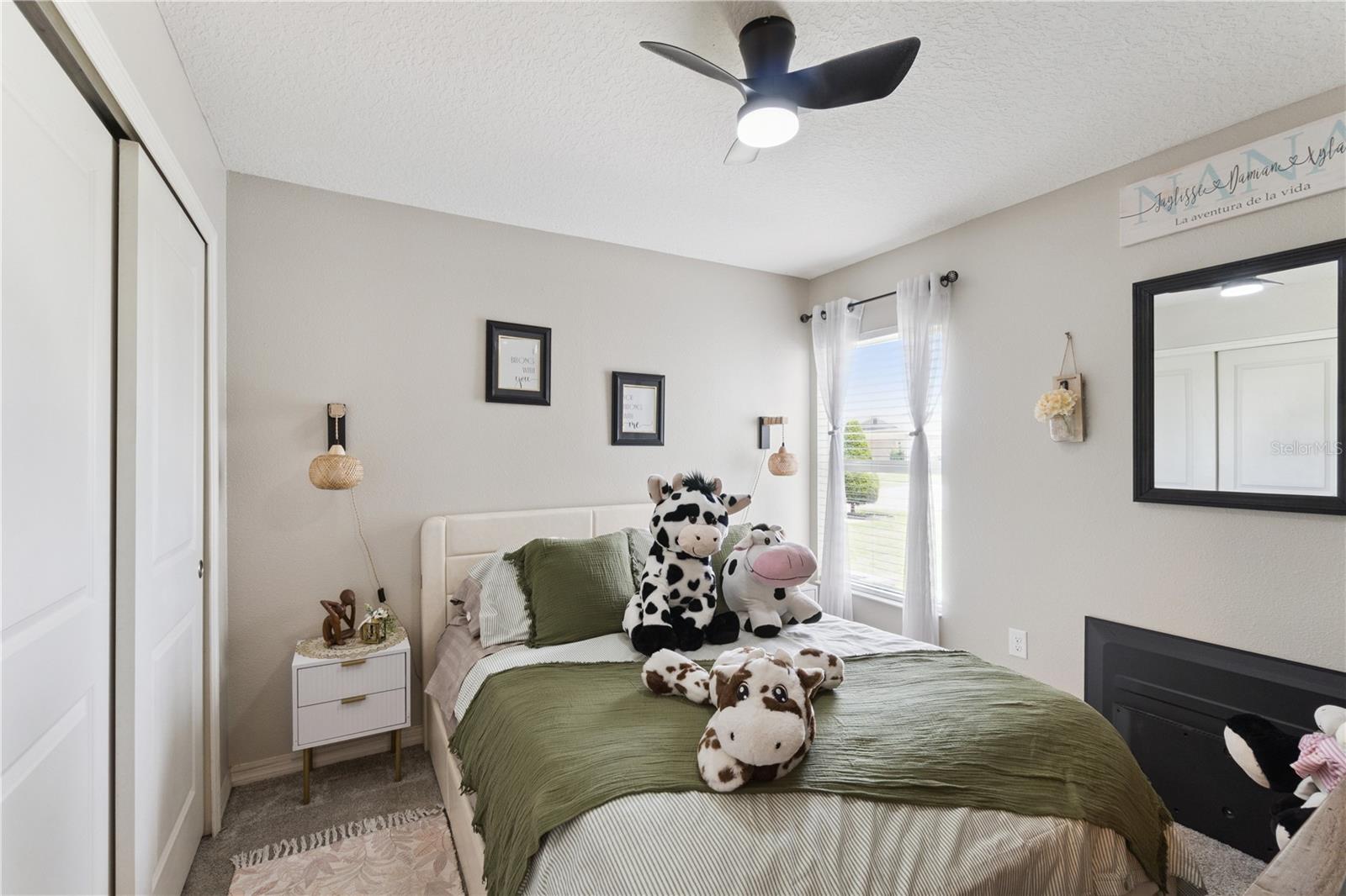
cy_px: 448
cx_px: 673
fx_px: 561
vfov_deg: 77.3
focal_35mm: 15
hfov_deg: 100.4
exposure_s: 1/8
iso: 400
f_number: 11
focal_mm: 10
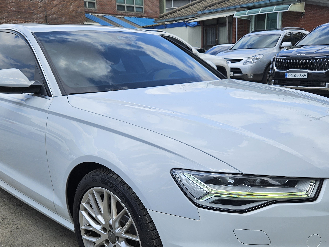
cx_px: 166
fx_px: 352
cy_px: 175
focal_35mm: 37
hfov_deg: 50.1
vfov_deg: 38.0
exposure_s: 1/1593
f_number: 1.8
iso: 25
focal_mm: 5.4
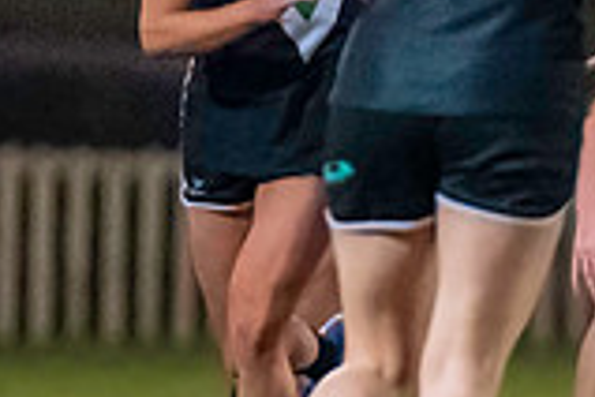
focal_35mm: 2431
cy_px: 360
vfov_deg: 0.6
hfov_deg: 0.8
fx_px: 40176
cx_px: 1107
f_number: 2.8
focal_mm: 300
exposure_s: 1/1250
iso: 10000
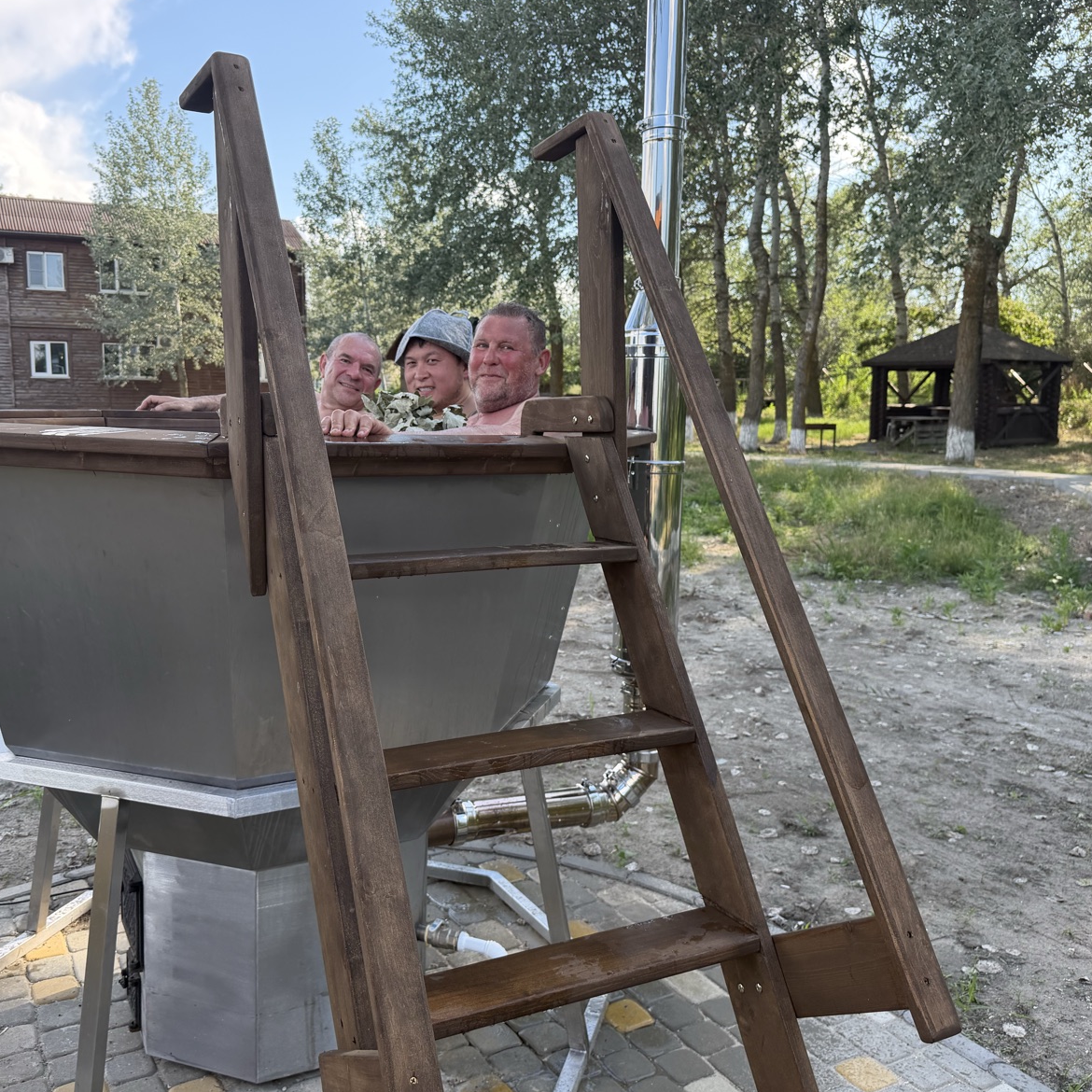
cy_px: 535
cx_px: 478
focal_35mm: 29
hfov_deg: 55.5
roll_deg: -0.6
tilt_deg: -7.4
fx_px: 1035
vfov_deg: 55.6
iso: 100
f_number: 1.78
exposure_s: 1/888
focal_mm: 6.76
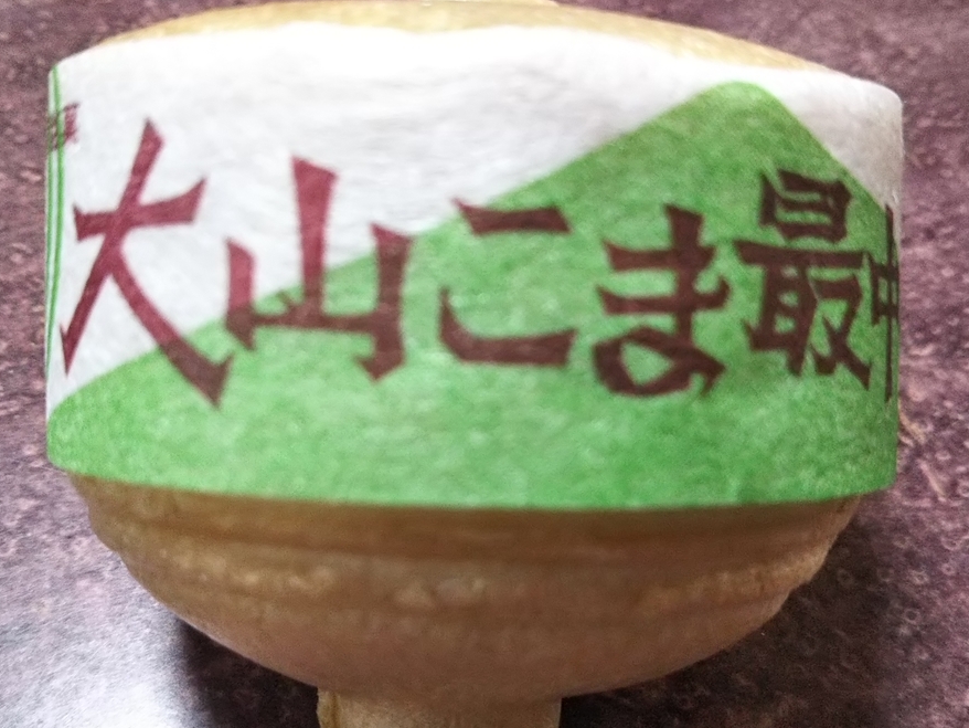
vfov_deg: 35.1
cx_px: 467
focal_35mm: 41
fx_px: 1148
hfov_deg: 45.8
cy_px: 387
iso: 250
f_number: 2.2
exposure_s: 1/30
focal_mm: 4
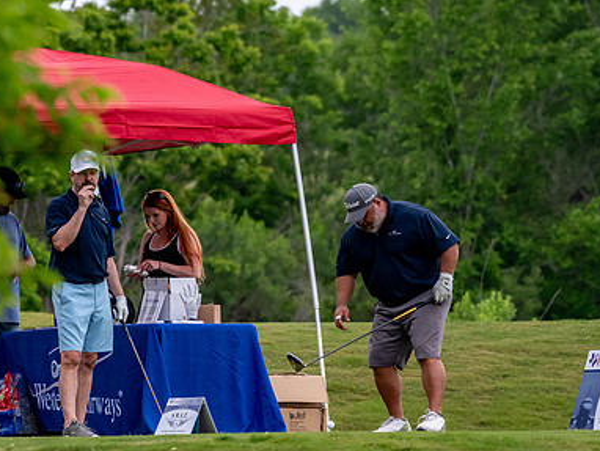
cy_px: 191
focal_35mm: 591
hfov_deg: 3.4
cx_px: 231
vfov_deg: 2.5
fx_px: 10250
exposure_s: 1/2000
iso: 1000
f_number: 5.6
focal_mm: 270
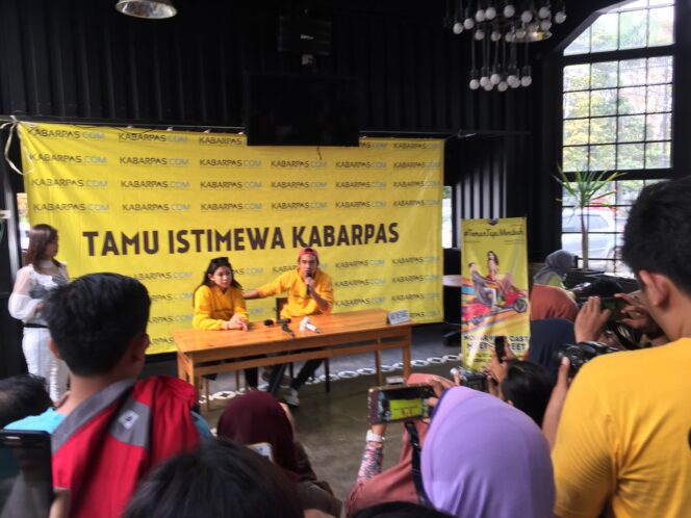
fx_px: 579
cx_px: 346
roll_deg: -1.1
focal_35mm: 29
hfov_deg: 61.7
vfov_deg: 48.2
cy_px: 259
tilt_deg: -6.2
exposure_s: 1/50
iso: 32
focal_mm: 4.15
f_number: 2.2
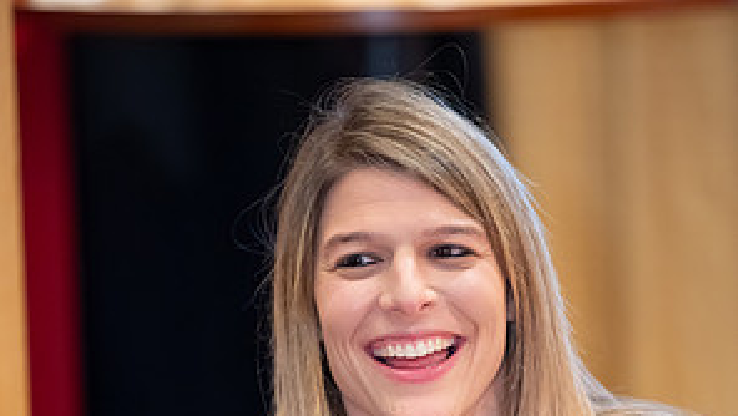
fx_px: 6227
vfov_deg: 3.8
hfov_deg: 6.8
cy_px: 493
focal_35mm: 318
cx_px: 368
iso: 8000
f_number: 2.8
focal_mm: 200
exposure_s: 1/125
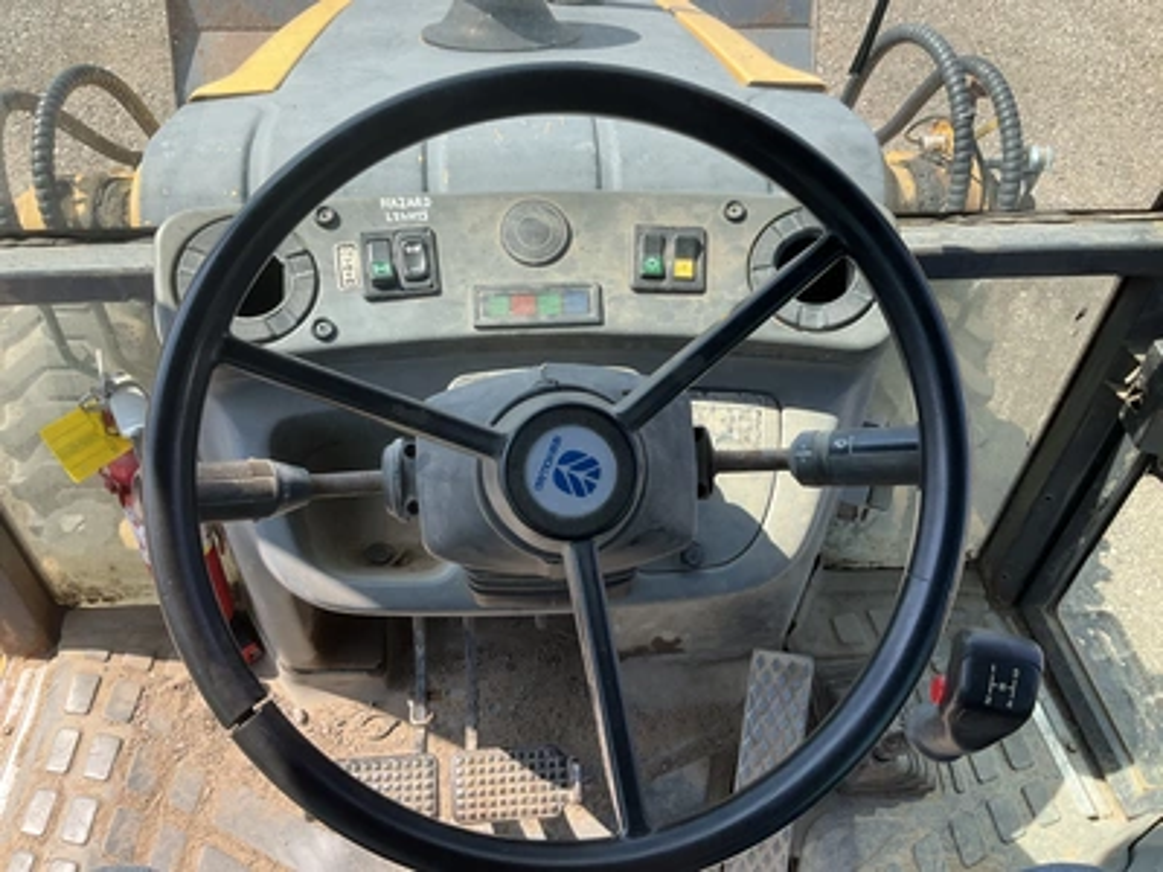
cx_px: 582
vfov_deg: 48.2
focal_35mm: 29
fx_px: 974
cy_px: 436
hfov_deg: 61.7
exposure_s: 1/469
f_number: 1.8
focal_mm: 3
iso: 25
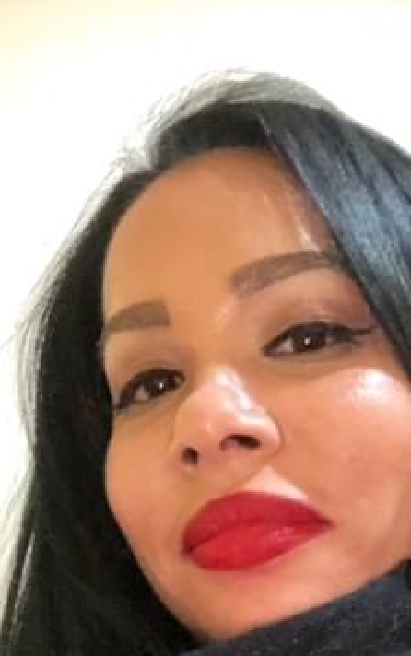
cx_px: 295
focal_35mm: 61
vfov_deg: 32.1
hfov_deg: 21.2
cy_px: 571
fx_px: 1091
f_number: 2.2
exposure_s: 1/24
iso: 640
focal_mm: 2.87
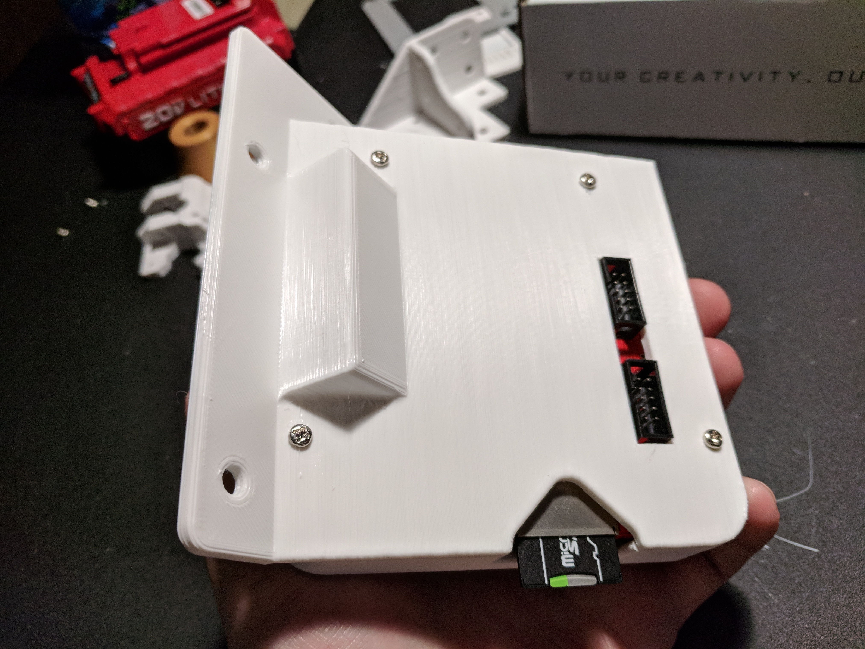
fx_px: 650
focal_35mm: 26
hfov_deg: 67.3
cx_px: 432
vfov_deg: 53.1
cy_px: 324
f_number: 2
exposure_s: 1/120
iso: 281
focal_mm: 4.67
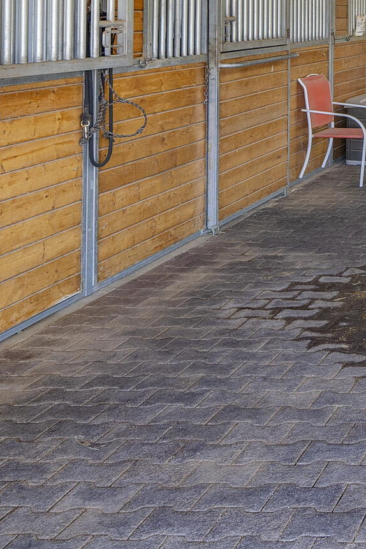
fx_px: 793
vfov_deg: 34.5
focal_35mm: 52
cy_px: -10
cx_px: 633
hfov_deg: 20.0
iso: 100
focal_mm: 16
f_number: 5.6
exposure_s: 1/20
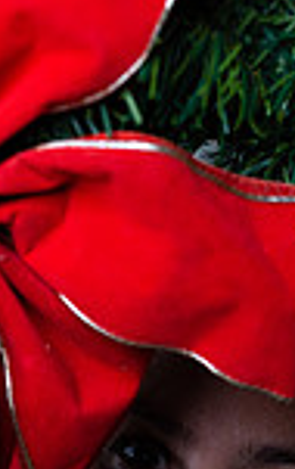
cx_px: 84
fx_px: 1357
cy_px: 649
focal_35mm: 106
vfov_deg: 18.0
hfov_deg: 12.4
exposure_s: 1/640
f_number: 5
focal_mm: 35
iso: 400
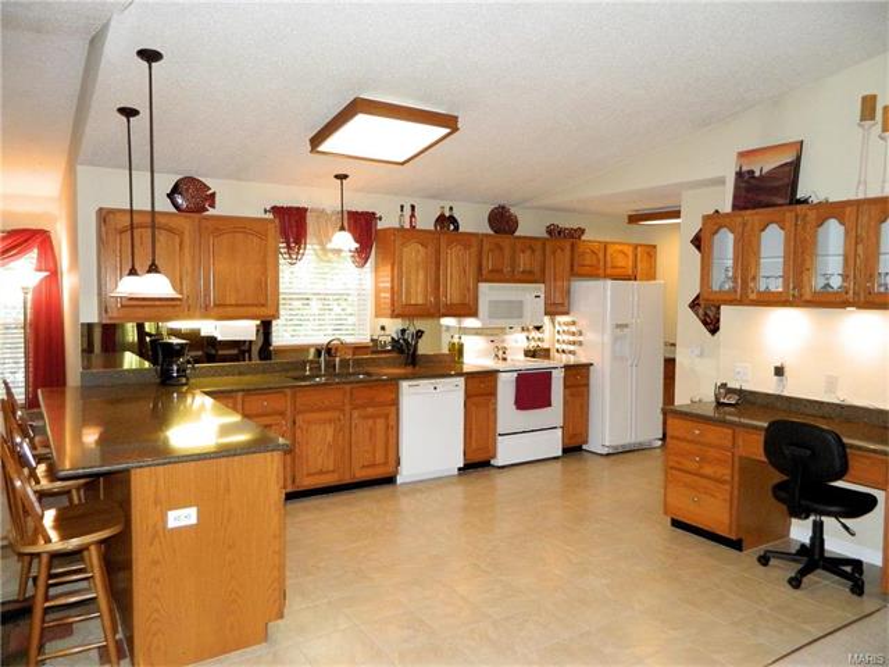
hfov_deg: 69.4
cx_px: 444
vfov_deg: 54.9
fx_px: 642
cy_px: 334
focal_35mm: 25
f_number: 3.1
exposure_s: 1/30
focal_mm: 4.5
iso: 400
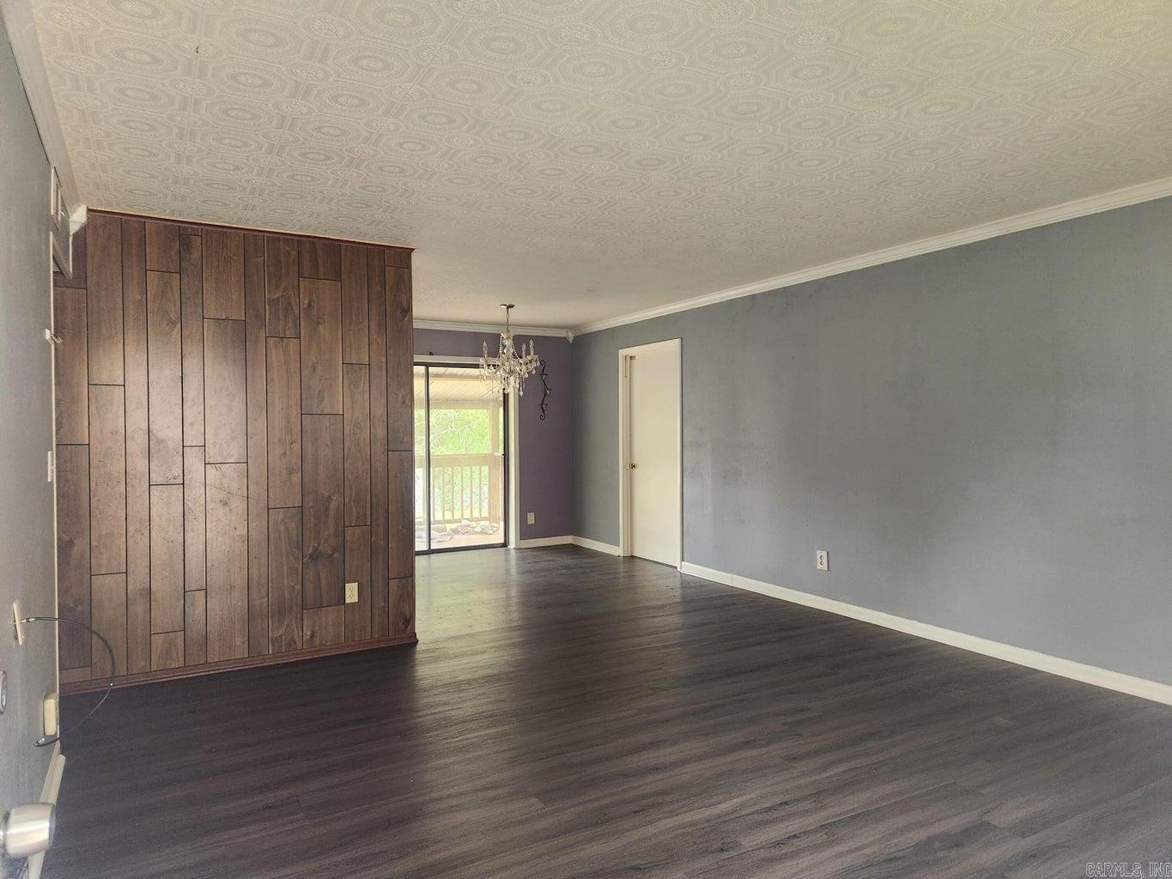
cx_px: 586
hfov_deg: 73.9
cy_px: 440
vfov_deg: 58.9
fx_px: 779
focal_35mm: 23
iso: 500
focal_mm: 5.4
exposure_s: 1/120
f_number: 1.8
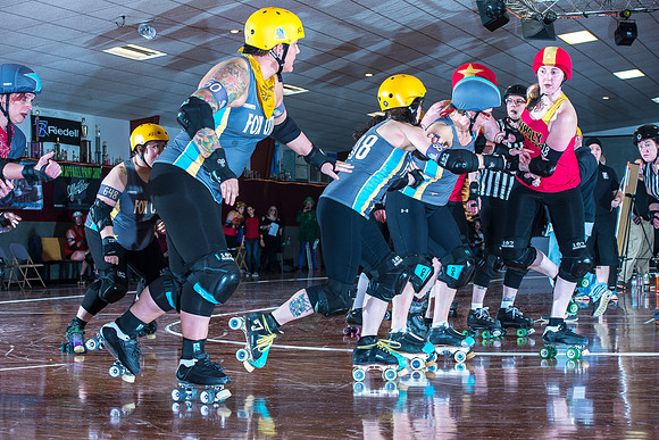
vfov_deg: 19.5
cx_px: 330
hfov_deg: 28.8
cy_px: 220
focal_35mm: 70
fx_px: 1282
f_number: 7.1
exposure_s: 1/160
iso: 800
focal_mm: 70
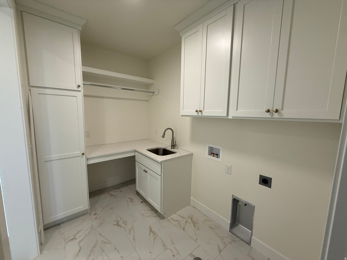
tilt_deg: -6.5
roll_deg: -0.8
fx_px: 140
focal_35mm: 14
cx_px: 174
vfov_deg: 85.7
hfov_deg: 102.1
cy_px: 130
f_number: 2.2
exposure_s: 1/120
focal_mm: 2.22
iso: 200
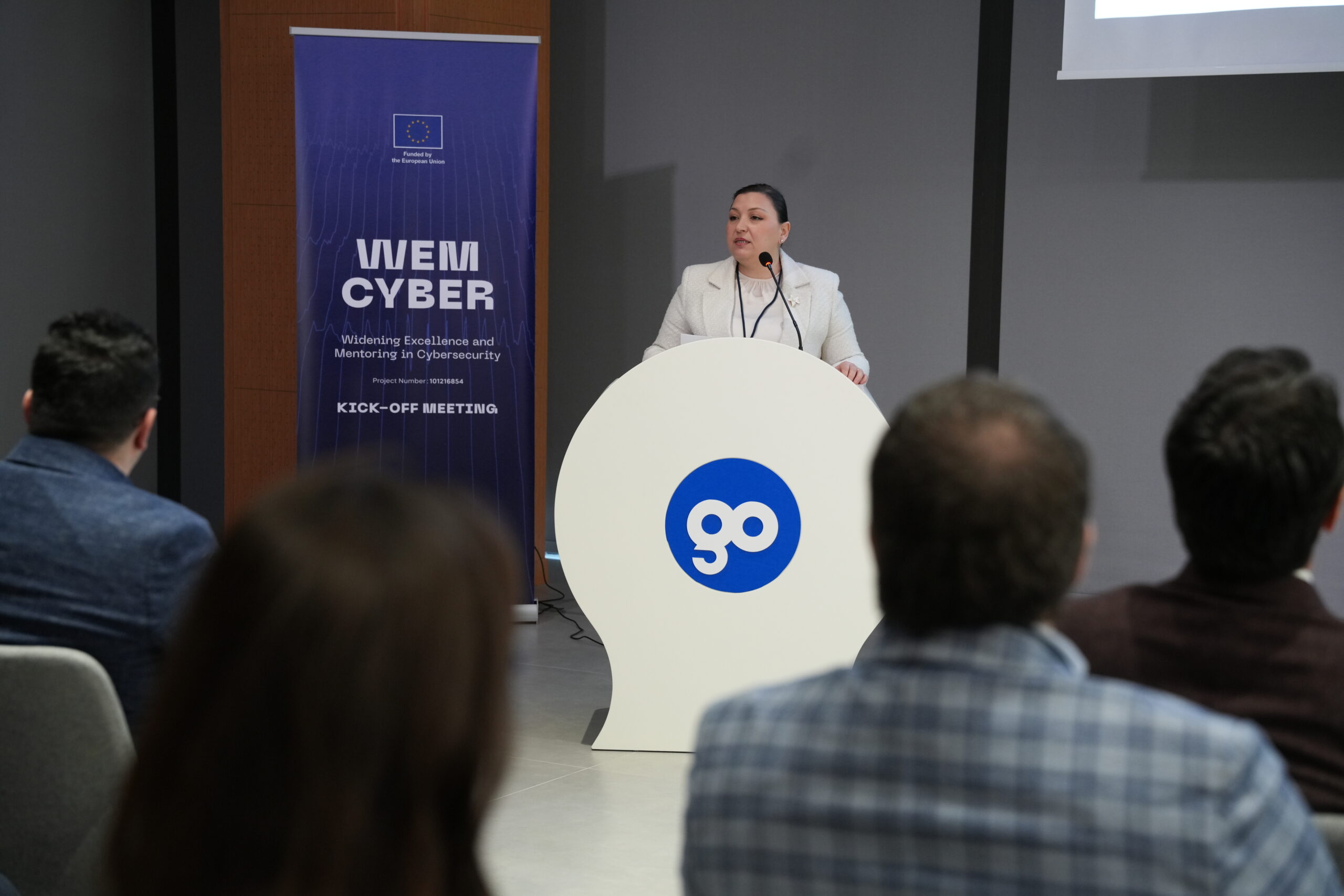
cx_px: 672
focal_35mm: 70
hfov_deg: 28.8
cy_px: 448
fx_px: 2613
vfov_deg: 19.5
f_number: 4
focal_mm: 70
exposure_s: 1/100
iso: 2000
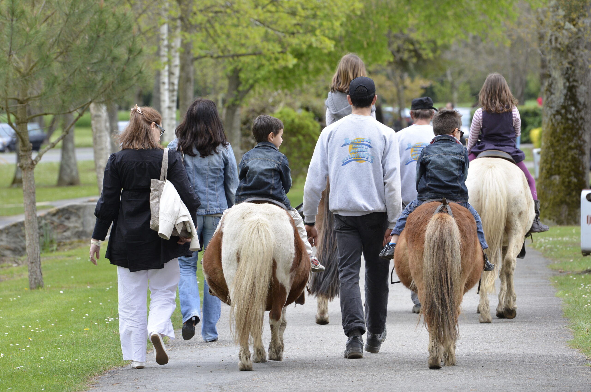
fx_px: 4301
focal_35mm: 262
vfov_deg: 5.2
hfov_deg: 7.9
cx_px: 296
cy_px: 196
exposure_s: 1/320
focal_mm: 175
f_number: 6.3
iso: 400
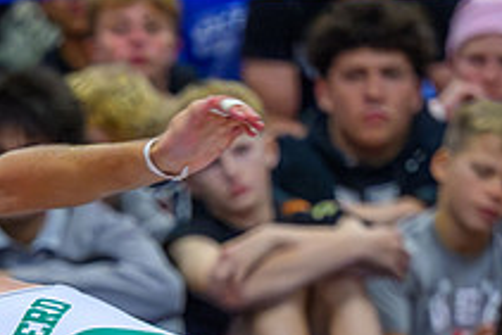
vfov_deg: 2.2
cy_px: 590
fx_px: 8902
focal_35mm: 638
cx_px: -17
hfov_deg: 3.2
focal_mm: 160
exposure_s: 1/800
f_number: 2.8
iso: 10000
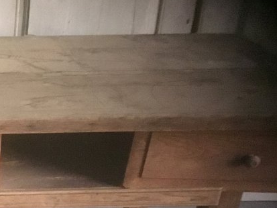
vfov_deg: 15.7
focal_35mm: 90
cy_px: 266
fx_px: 720
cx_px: -93
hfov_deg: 19.8
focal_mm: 3.3
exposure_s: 1/17
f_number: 2.4
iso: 320
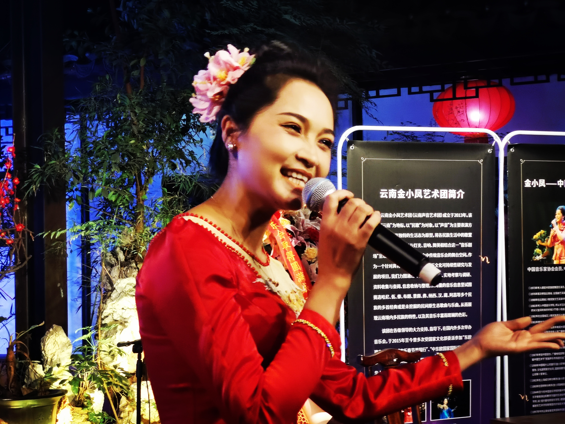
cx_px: 282
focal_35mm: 89
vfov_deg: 16.6
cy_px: 212
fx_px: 1453
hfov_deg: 22.0
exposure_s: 1/30
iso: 400
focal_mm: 7.48
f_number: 2.4
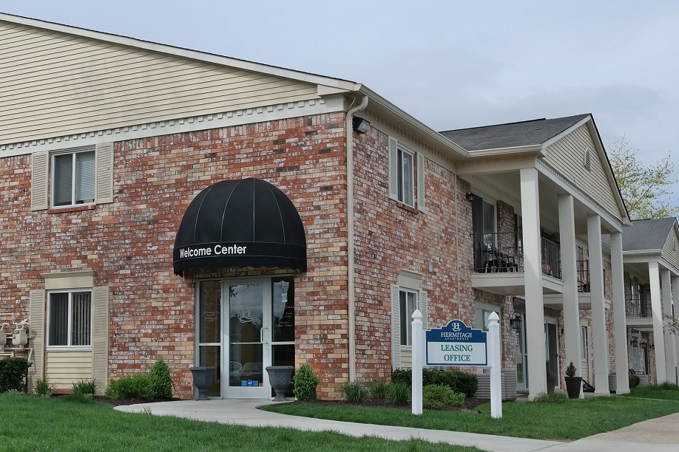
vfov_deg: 27.5
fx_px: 924
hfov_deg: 40.0
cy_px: 261
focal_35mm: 49
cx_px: 240
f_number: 7.1
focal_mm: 20
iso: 100
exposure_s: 1/320
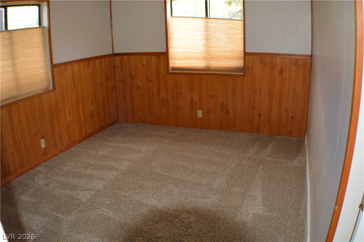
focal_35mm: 42
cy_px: 121
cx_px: 182
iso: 500
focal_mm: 28
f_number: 4.5
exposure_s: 1/60
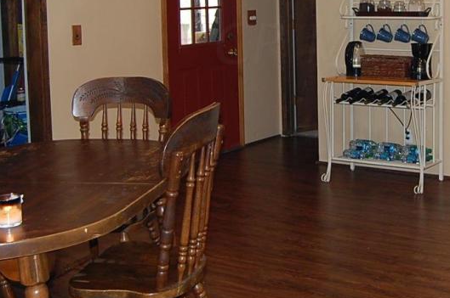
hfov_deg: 33.6
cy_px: 43
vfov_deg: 22.5
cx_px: 313
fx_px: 736
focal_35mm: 59
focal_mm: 18
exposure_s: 1/60
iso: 400
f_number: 3.5
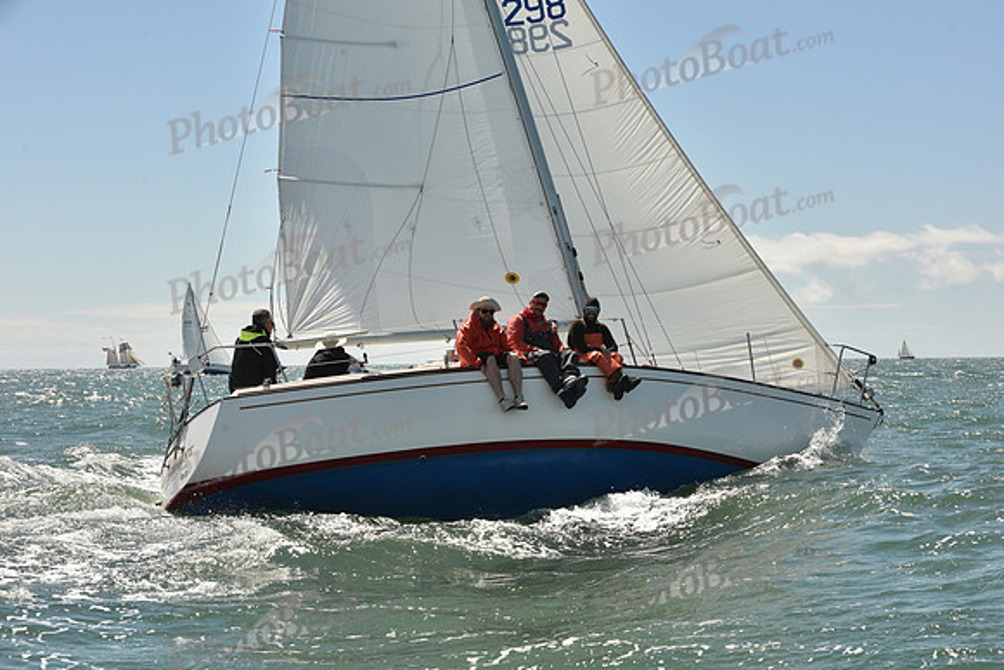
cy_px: 335
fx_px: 1953
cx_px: 502
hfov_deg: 28.8
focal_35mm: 70
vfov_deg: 19.5
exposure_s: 1/800
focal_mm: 70
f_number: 10
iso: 320
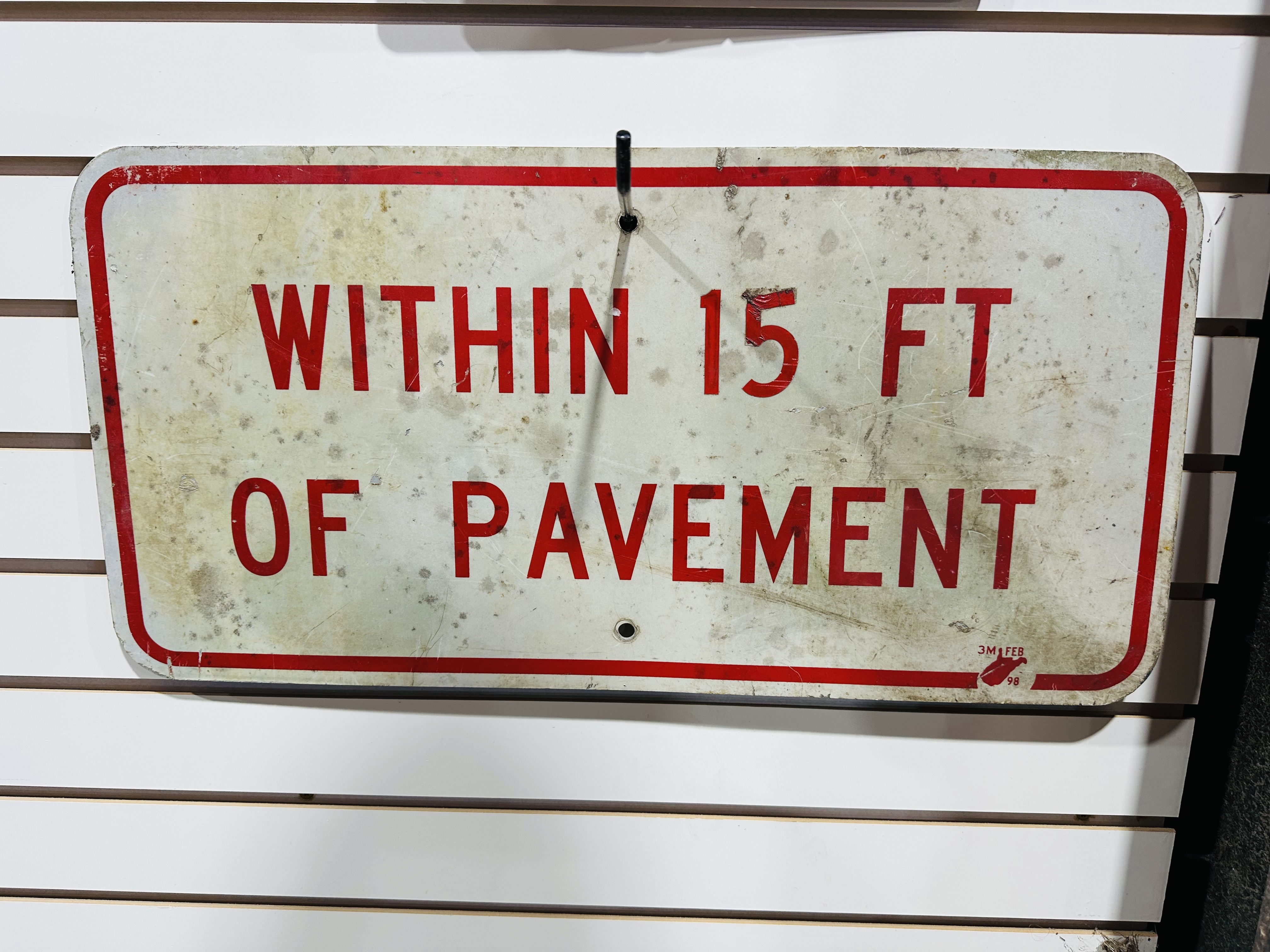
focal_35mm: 24
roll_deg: -1.4
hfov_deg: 71.6
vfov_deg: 56.8
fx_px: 881
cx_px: 635
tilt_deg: -12.3
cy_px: 476
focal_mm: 6.86
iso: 100
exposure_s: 1/120
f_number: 1.78
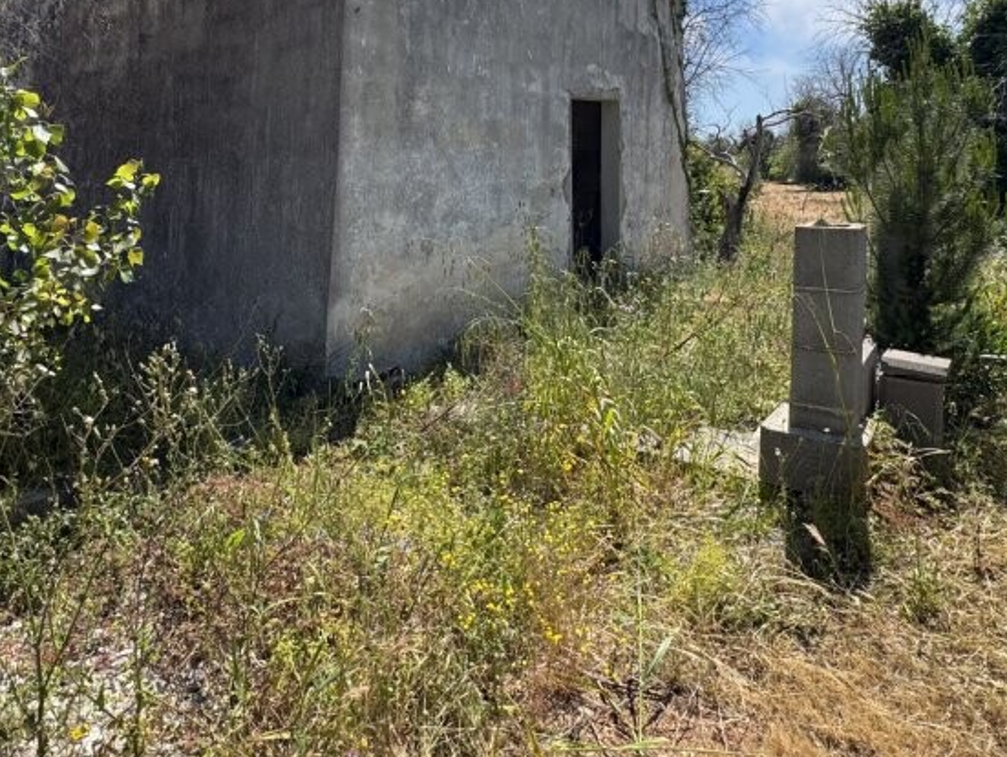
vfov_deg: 51.6
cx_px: 406
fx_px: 757
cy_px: 223
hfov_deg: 66.7
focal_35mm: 26
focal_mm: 2.22
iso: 50
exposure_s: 1/993
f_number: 2.2
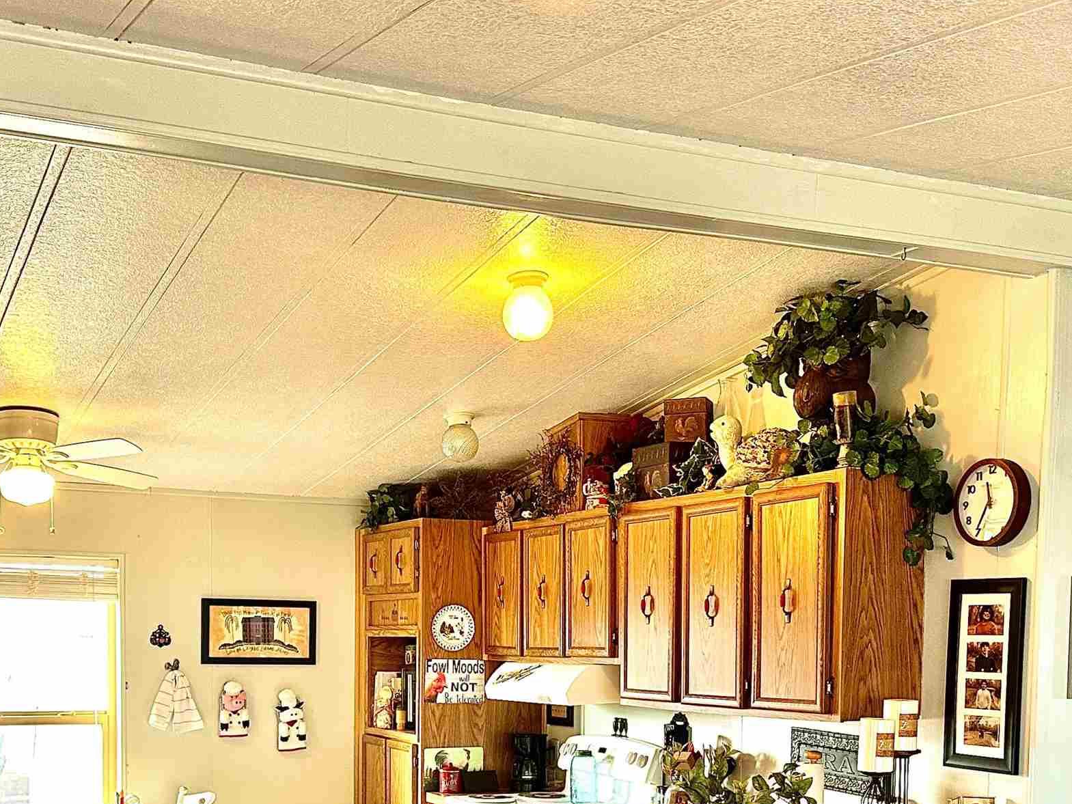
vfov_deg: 29.7
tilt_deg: -3.1
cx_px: 465
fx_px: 1456
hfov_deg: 40.4
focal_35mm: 47
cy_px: 715
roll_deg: -0.7
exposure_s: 1/60
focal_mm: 6.86
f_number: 1.78
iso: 160
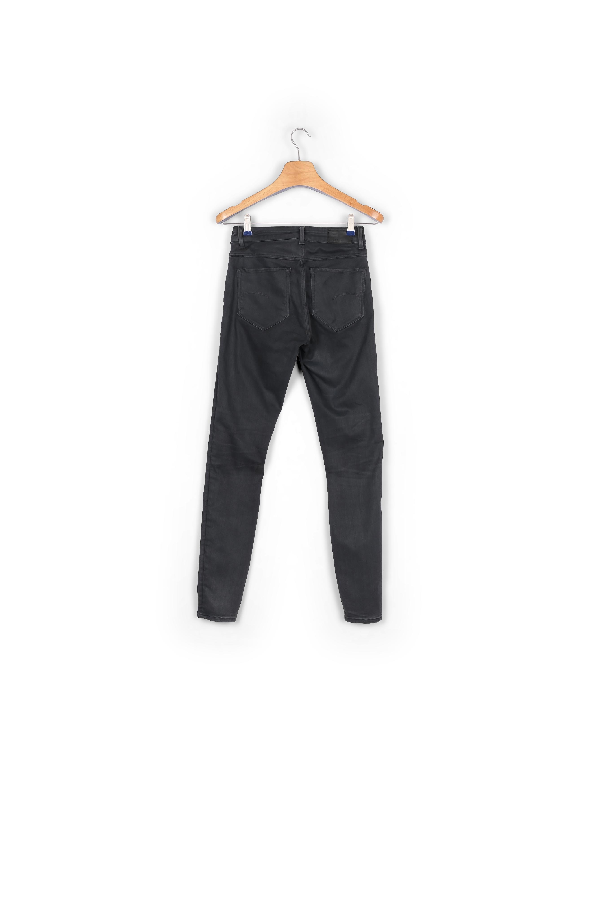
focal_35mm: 38
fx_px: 947
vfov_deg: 50.7
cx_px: 299
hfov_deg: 35.0
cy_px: 448
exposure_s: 1/125
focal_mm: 38
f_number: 11
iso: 100
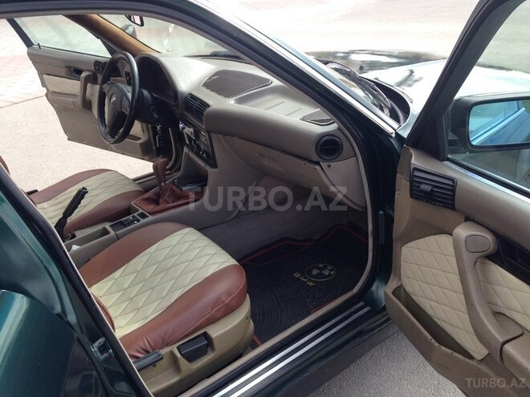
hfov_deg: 55.4
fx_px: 505
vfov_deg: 42.9
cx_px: 265
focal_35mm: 33
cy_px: 198
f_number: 2.4
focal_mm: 4.12
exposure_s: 1/337
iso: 50
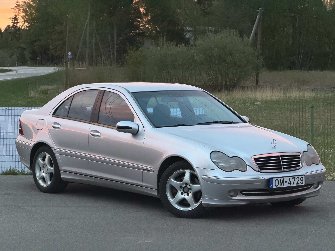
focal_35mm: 100
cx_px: 168
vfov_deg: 14.8
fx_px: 968
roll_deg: +0.5
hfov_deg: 19.6
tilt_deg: -3.6
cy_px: 126
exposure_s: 1/72
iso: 640
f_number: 2.8
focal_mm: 16.89
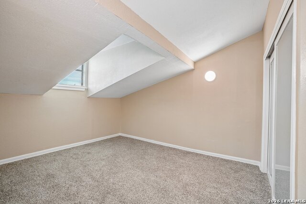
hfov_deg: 96.7
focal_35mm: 16
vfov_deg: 73.8
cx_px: 153
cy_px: 102
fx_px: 136
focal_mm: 16
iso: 400
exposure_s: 1/10
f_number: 8
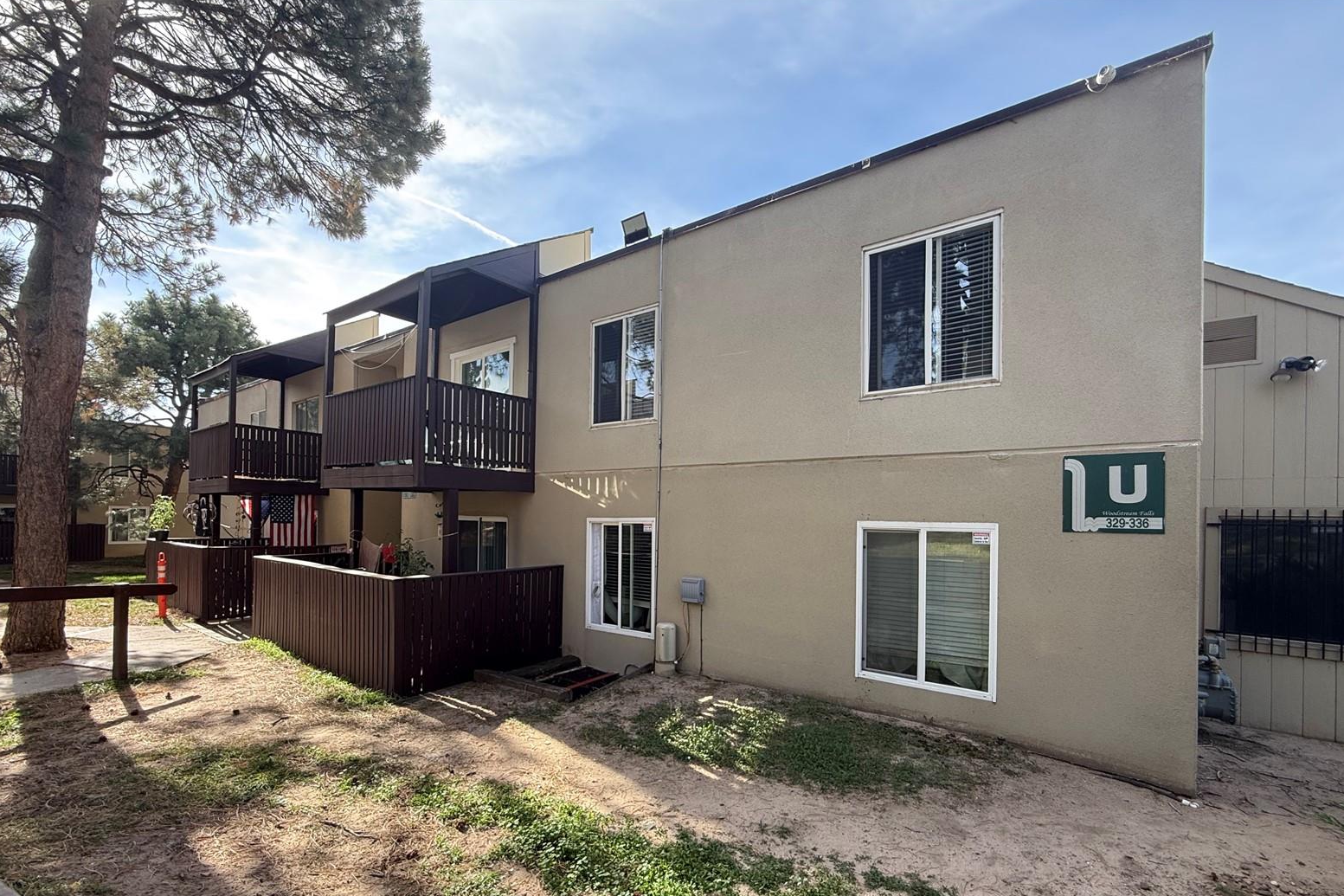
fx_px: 560
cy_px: 515
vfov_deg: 76.8
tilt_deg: +0.8
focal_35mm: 15
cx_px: 662
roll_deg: -2.0
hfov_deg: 100.4
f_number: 2.2
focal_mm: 2.22
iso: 50
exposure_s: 1/231
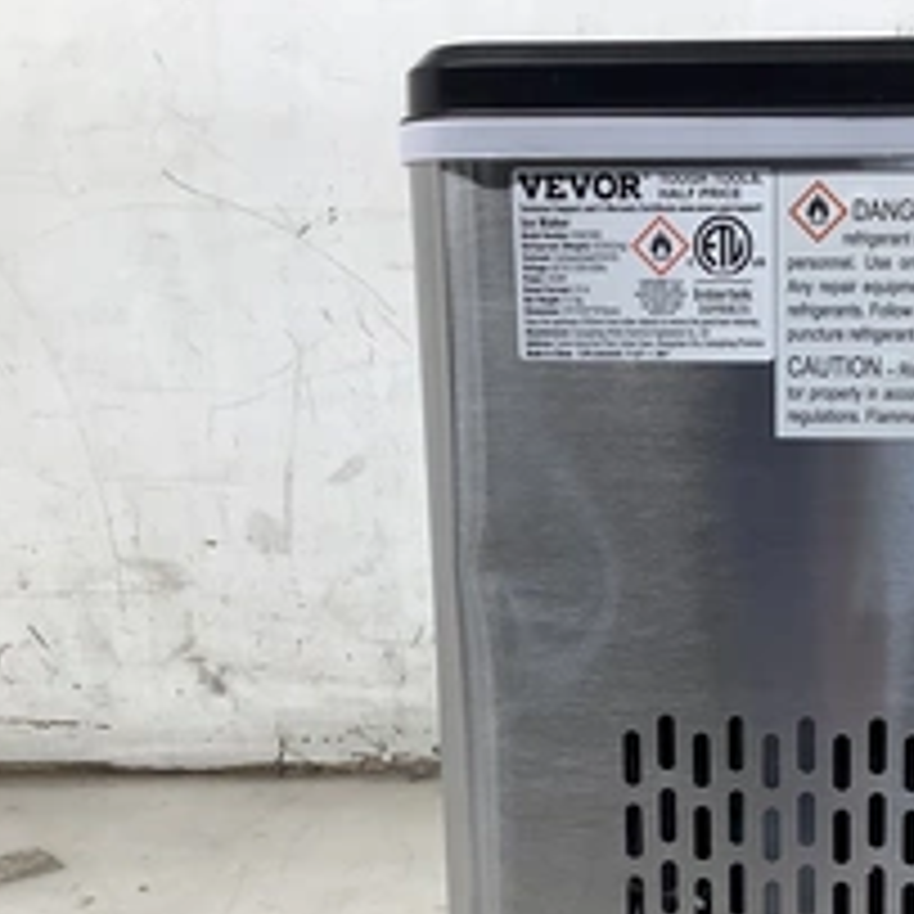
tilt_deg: -10.5
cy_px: 635
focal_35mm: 54
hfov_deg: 30.5
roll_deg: +2.0
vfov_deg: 31.3
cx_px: 792
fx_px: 1613
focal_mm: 3.3
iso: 50
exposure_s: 1/60
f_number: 2.4
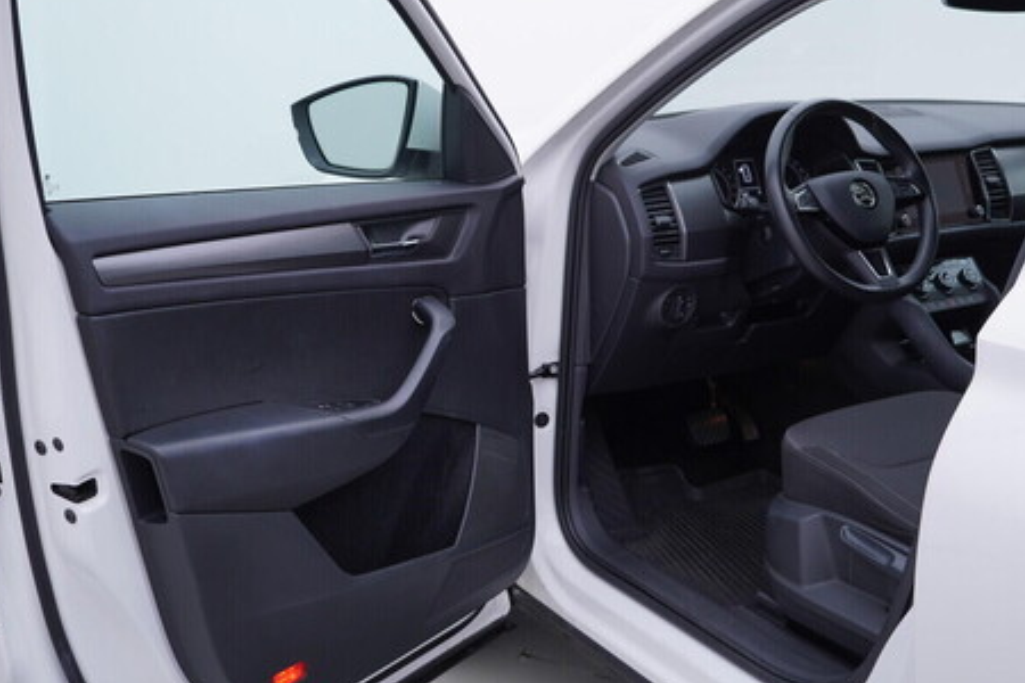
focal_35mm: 44
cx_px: 524
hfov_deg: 44.5
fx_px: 1253
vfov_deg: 30.4
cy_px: 274
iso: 125
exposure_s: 1/60
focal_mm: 24
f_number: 3.5
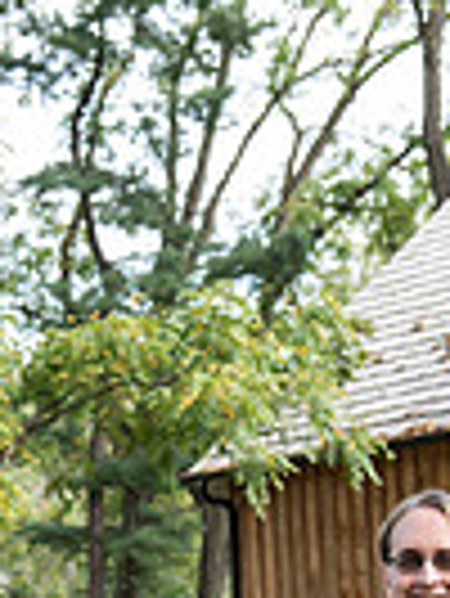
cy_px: 850
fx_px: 2250
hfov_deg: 11.4
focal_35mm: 130
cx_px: 238
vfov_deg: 14.3
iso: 400
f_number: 4
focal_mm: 40
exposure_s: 1/250
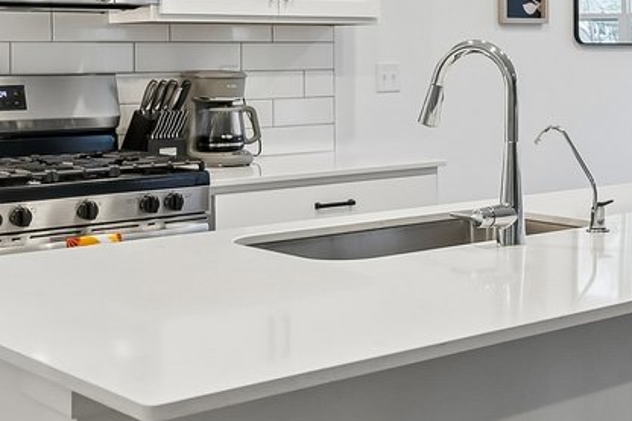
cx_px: 558
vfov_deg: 19.4
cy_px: 46
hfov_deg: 28.2
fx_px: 1211
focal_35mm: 69
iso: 400
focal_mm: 14
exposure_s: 1/13
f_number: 8
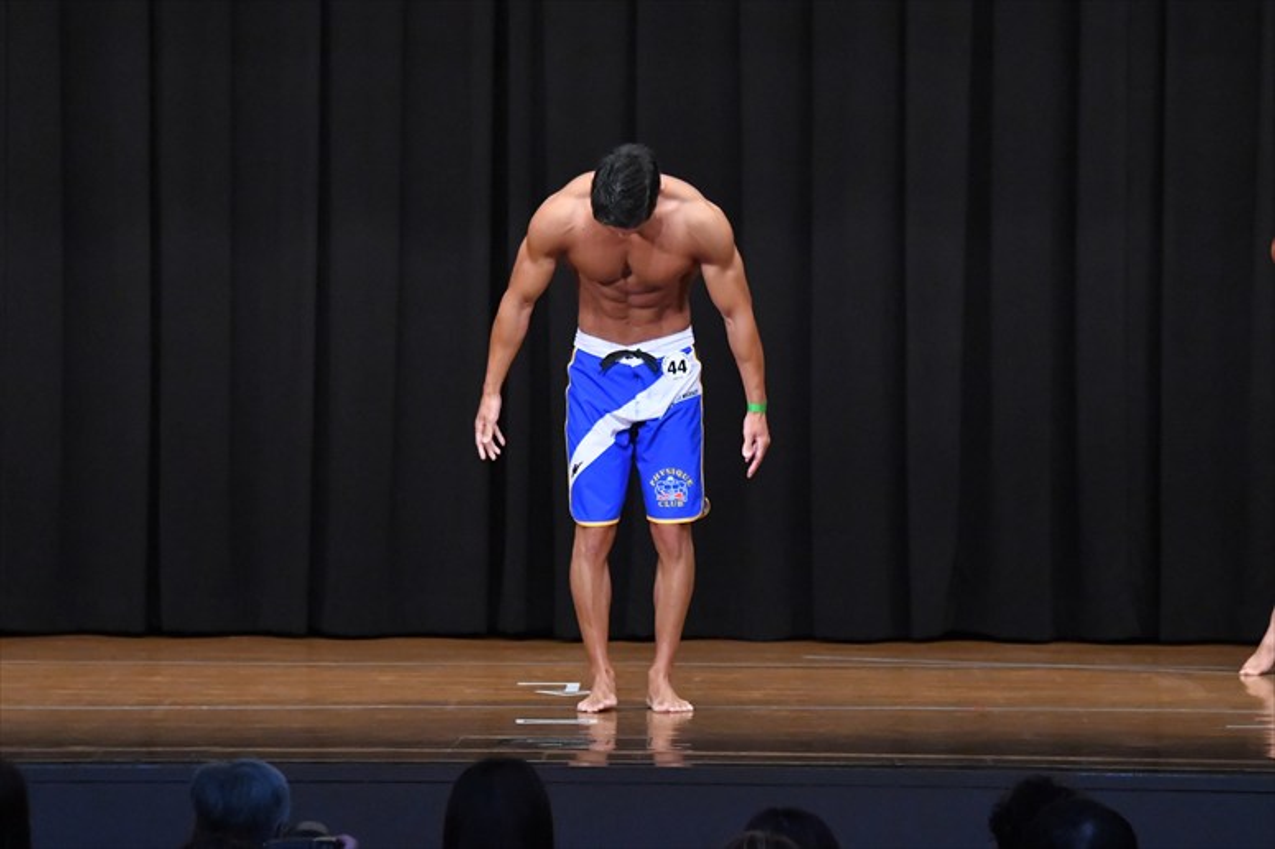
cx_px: 638
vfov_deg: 6.3
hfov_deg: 9.5
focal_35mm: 217
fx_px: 7682
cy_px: 424
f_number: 5.6
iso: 8000
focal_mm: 145
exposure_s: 1/400
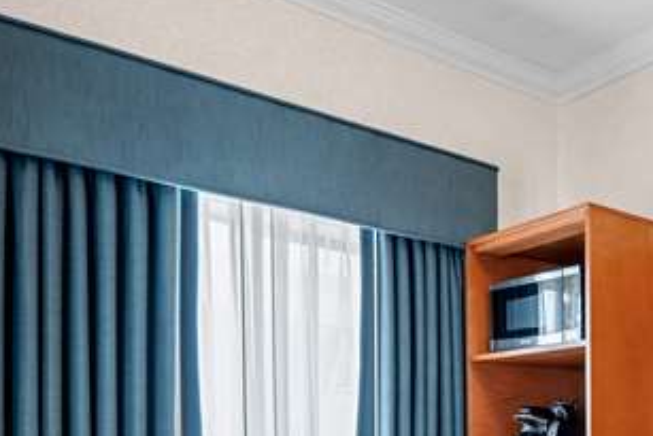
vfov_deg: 29.7
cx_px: 624
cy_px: 491
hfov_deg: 43.0
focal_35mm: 40
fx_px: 726
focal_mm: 12
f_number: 8
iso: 800
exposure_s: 1/10
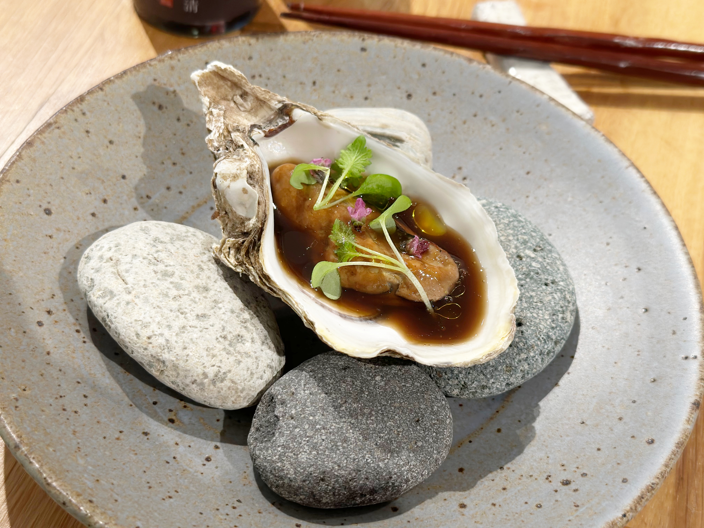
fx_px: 976
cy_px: 264
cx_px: 352
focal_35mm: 48
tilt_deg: -51.1
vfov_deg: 30.3
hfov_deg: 39.7
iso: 100
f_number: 1.78
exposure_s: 1/60
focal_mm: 6.86
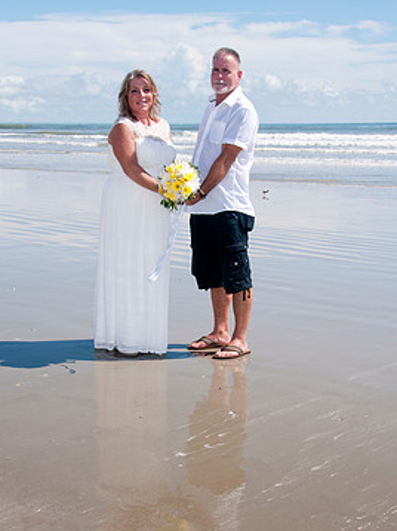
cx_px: 190
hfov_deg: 25.2
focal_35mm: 58
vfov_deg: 33.1
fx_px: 888
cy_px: 328
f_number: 13
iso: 100
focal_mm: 32
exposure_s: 1/250
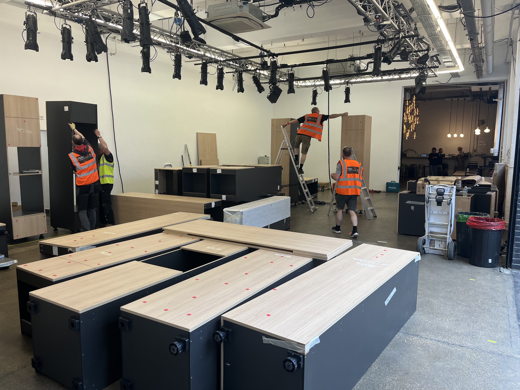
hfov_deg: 67.3
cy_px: 195
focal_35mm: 26
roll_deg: +0.1
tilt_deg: -7.3
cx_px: 260
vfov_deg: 53.1
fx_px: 391
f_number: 1.6
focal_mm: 5.1
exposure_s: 1/100
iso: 32
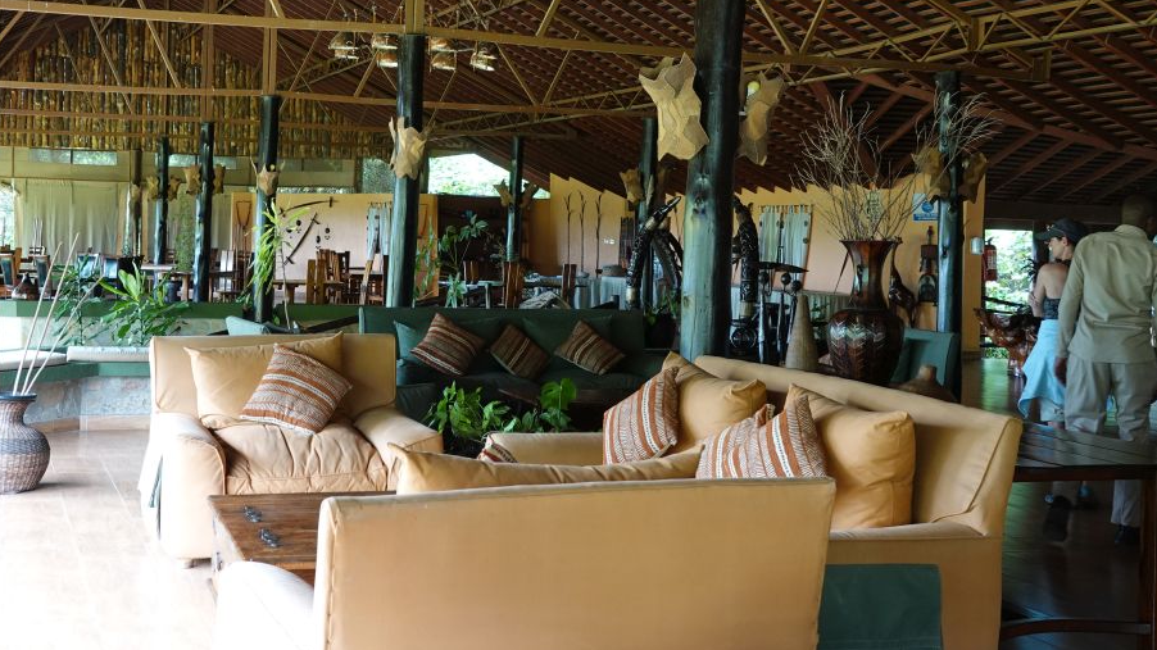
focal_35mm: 46
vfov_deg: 25.8
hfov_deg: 44.3
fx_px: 1411
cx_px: 448
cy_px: 214
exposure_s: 1/40
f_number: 2.8
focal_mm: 12.04
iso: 320
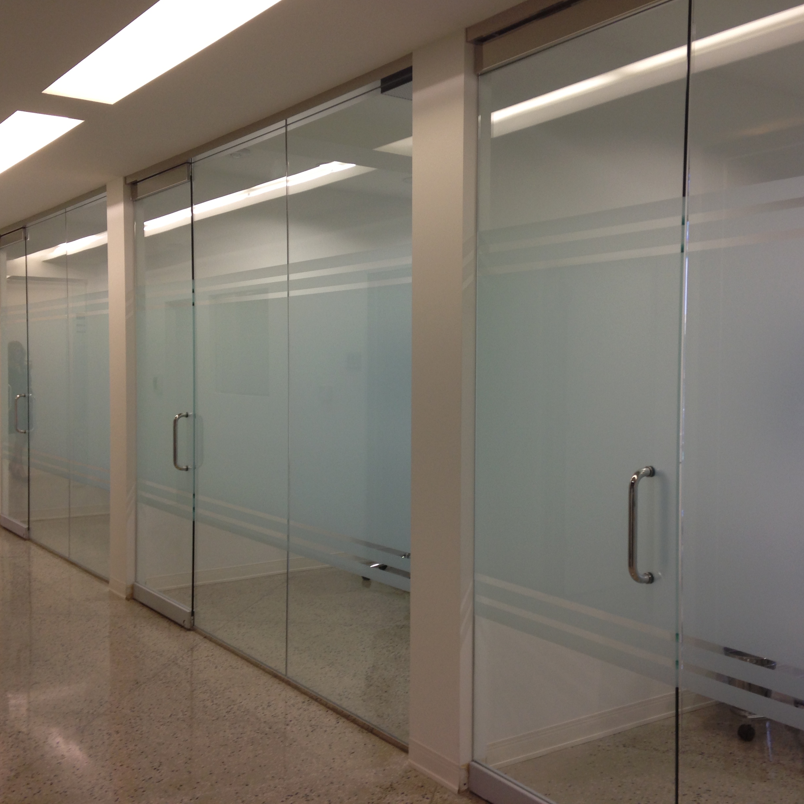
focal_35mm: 39
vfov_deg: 42.8
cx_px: 441
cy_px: 401
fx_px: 1025
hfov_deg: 42.8
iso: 50
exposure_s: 1/20
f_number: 2.4
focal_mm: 4.13
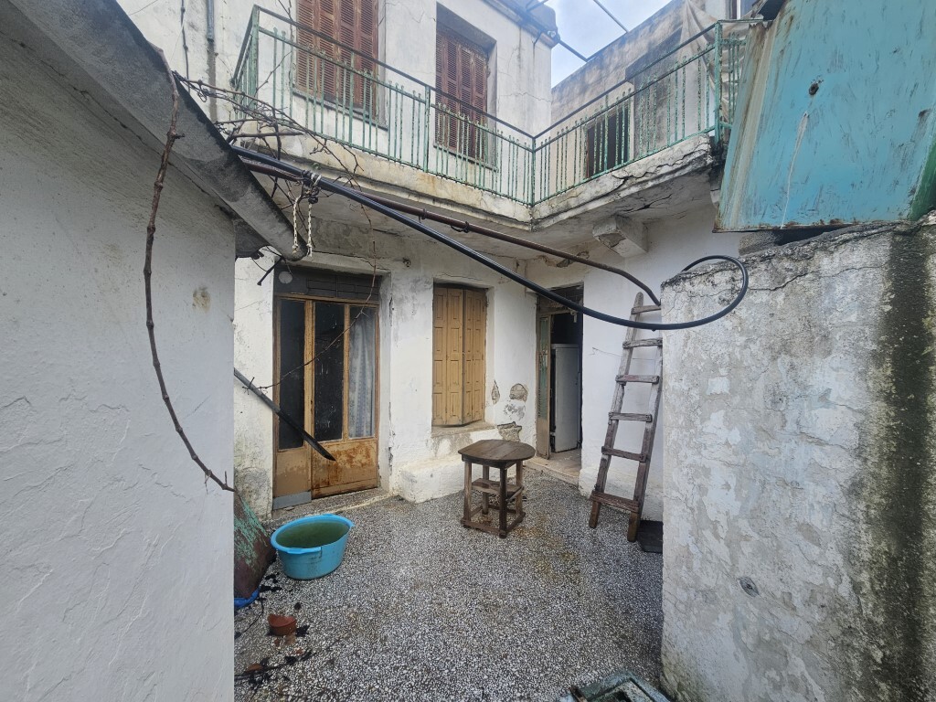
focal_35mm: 13
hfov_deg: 106.2
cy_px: 351
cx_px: 468
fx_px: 352
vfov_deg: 89.9
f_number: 2.2
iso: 50
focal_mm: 2.2
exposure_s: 1/176
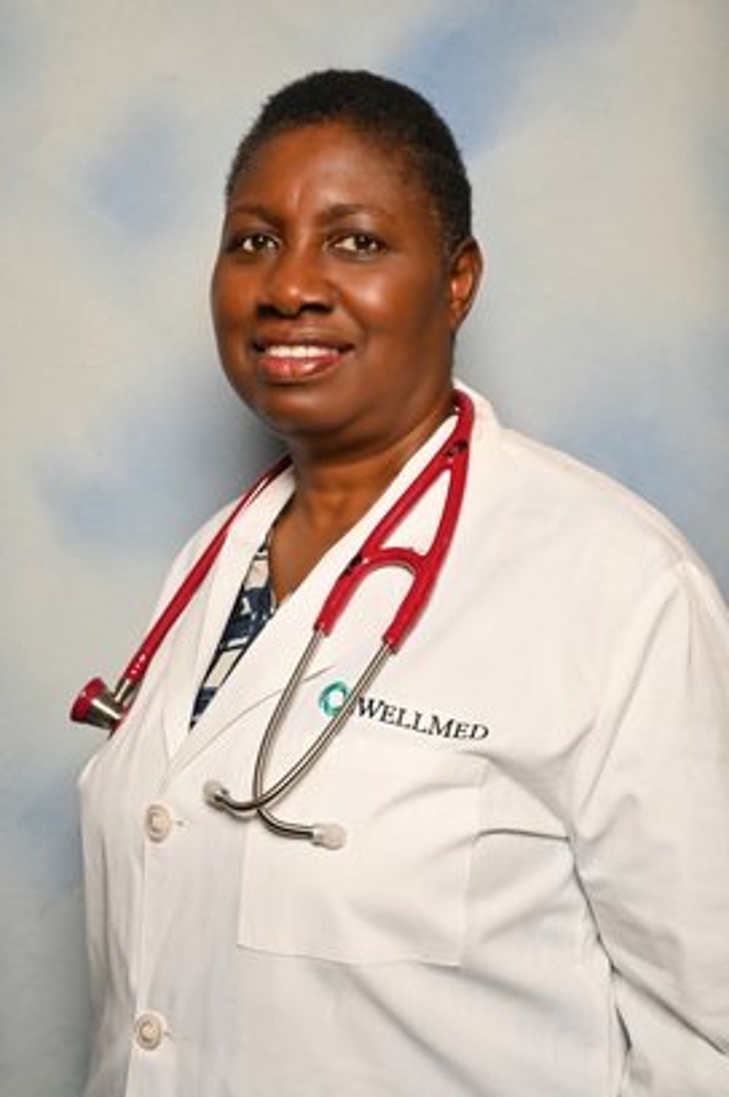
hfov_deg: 26.9
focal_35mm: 50
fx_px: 1521
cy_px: 548
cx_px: 364
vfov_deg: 39.6
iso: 100
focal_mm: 50
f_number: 6.3
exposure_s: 1/200
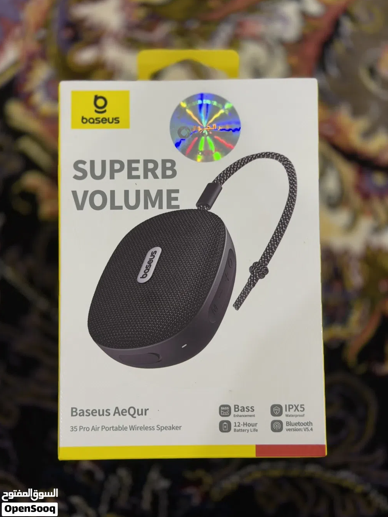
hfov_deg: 29.7
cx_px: 190
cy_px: 262
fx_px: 732
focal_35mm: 49
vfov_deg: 38.9
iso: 125
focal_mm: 6.76
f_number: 1.78
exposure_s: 1/50
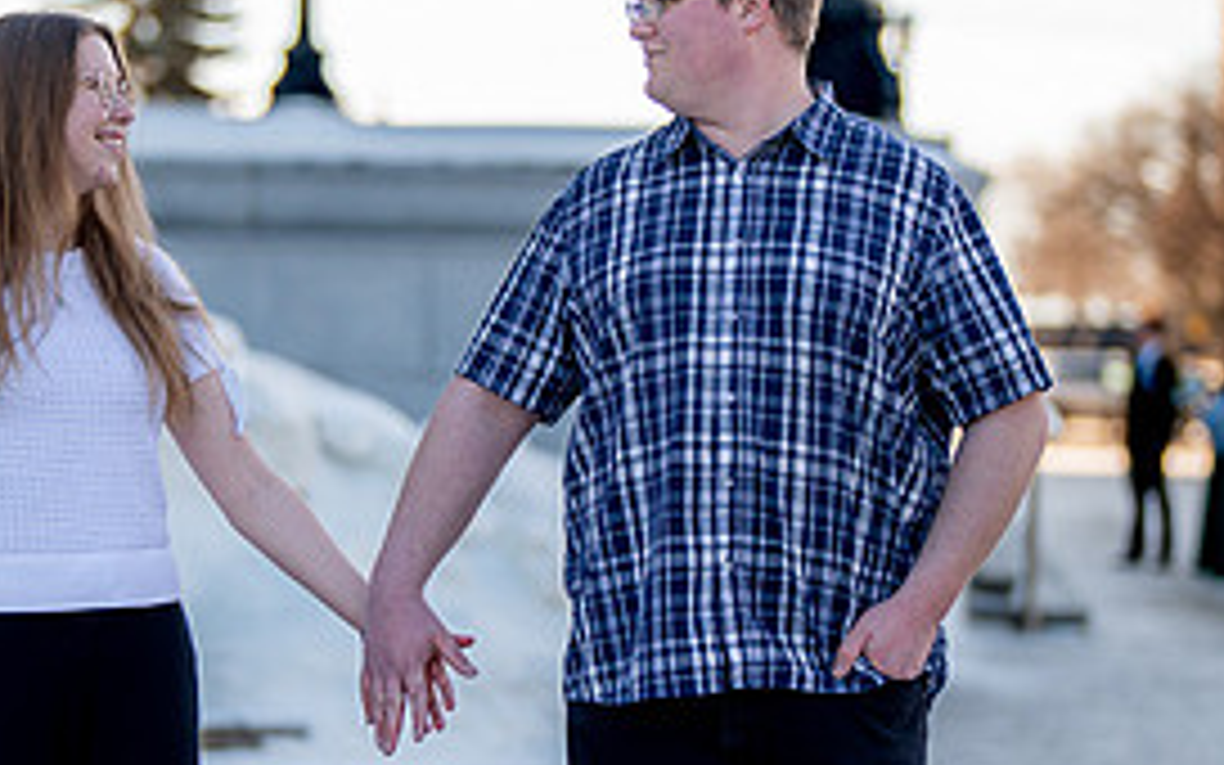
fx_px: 4403
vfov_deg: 9.9
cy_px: 388
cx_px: 573
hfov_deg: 15.8
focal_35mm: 132
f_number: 1.3
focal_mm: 50
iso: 125
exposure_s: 1/3200
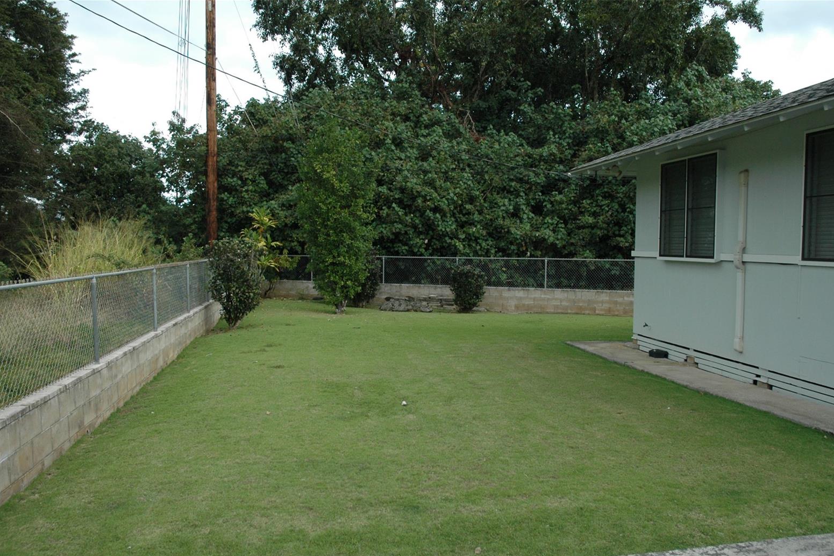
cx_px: 421
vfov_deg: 38.9
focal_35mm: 34
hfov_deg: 55.8
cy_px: 285
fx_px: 788
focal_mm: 22
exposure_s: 1/125
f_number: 5.6
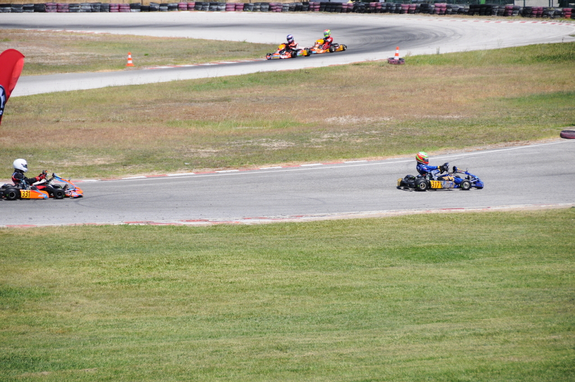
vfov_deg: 6.8
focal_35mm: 202
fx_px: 3230
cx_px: 288
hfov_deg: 10.2
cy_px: 191
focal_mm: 135
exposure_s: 1/2000
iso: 400
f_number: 5.6
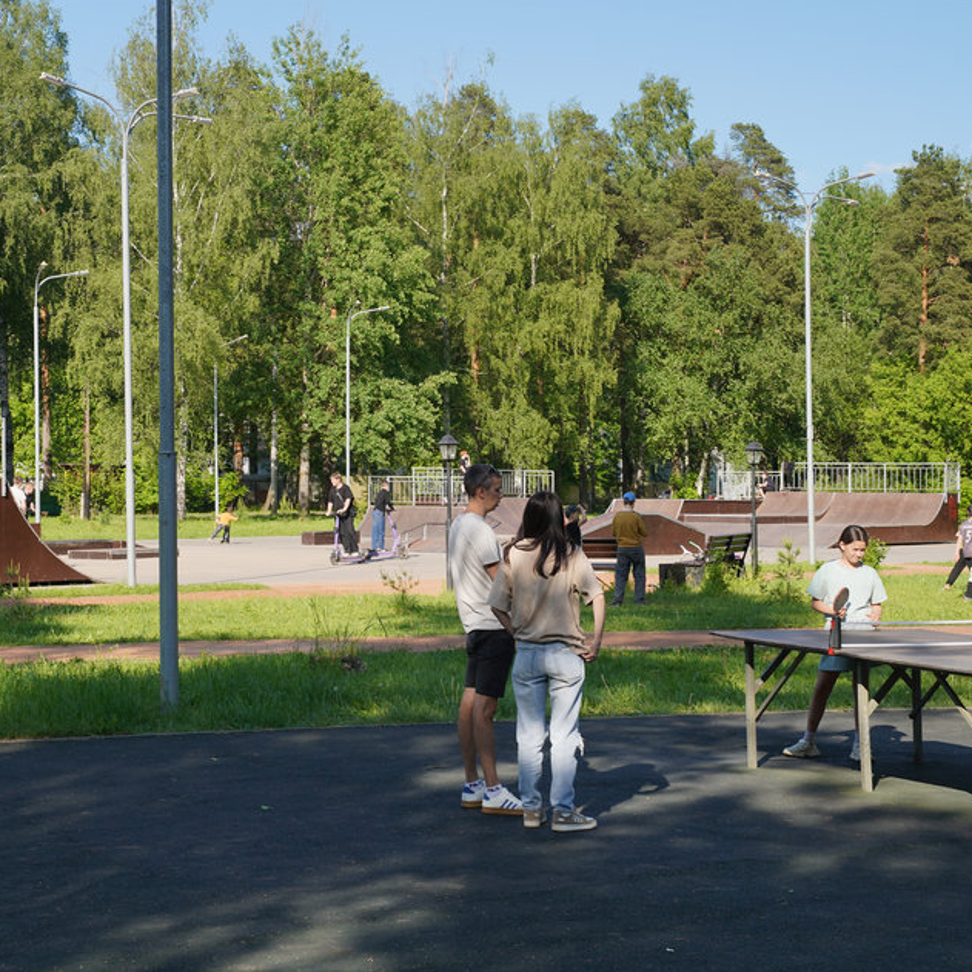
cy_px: 468
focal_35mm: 66
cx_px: 454
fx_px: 2097
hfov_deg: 26.1
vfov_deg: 26.1
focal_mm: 49
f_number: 7.1
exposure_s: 1/320
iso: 100
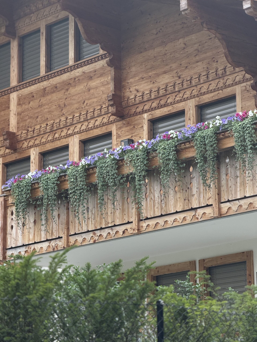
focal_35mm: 120
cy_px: 171
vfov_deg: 16.4
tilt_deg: +14.3
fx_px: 1188
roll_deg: +0.2
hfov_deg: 12.3
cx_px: 128
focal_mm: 15.66
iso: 100
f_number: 2.8
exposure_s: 1/99
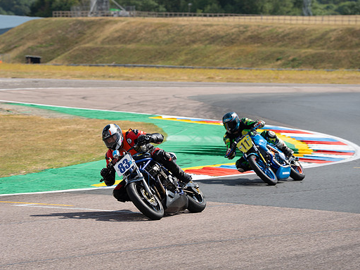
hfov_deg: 9.1
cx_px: 166
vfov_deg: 6.8
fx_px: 2267
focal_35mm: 218
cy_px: 135
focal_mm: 200
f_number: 7.1
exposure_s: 1/500
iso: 125
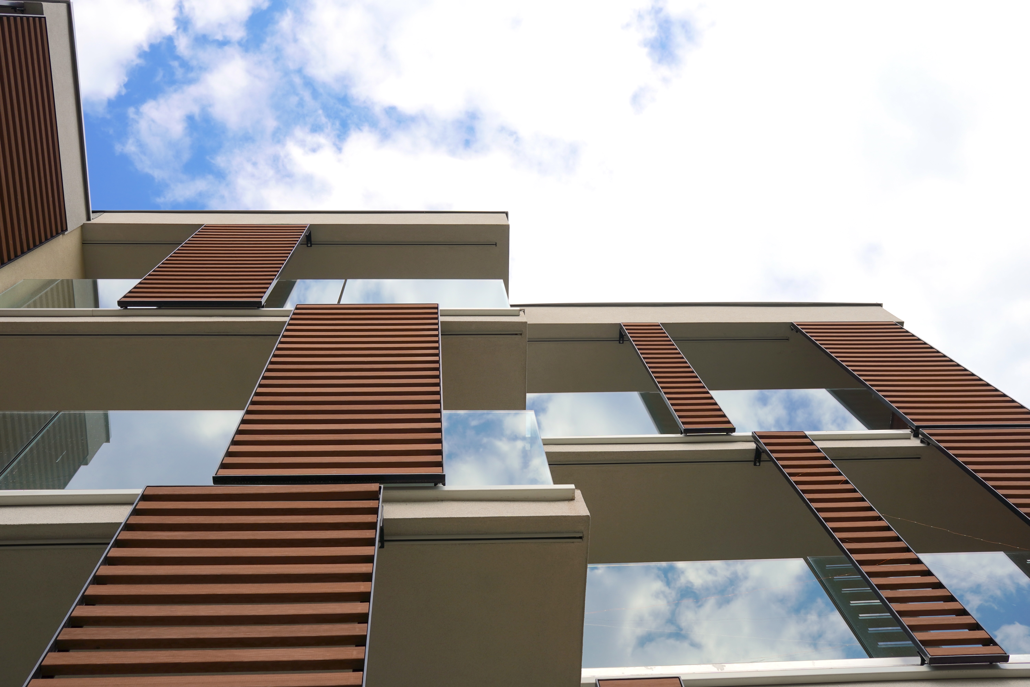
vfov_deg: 36.2
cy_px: 344
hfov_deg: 52.2
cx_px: 515
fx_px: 1051
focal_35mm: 37
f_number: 8
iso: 100
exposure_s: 1/200
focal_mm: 24.5
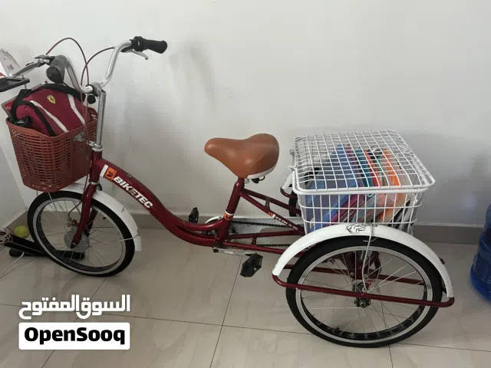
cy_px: 184
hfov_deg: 67.3
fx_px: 369
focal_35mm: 26
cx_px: 246
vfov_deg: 53.1
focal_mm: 5.7
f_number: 1.5
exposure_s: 1/60
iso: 160
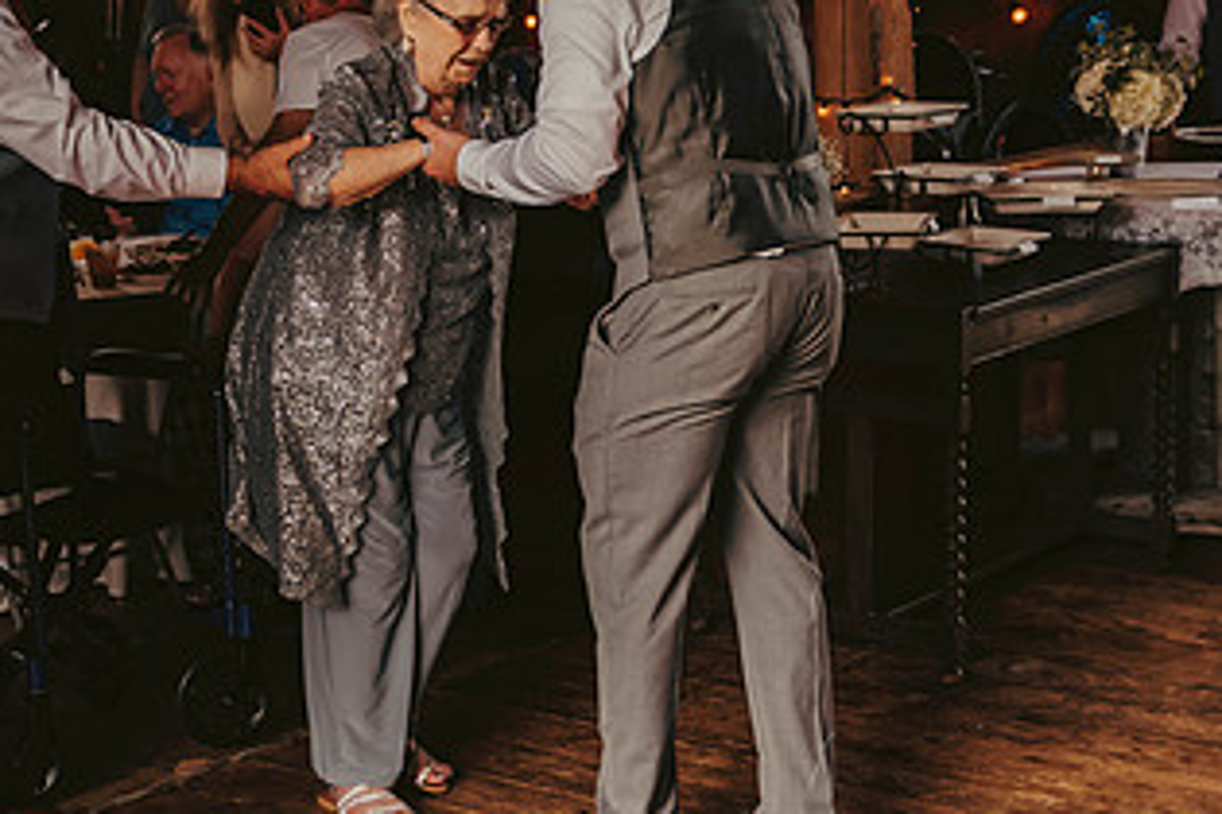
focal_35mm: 81
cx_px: 466
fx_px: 2749
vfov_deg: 16.7
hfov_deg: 25.0
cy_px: 184
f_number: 2.8
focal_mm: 44
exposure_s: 1/200
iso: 800
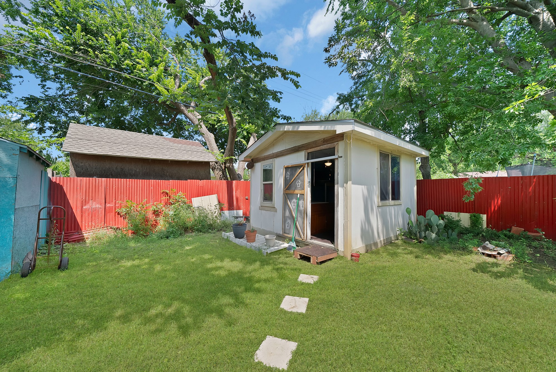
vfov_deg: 90.1
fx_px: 185
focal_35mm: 12
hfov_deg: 112.6
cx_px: 278
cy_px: 186
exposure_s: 1/100
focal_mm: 12
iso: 640
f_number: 9
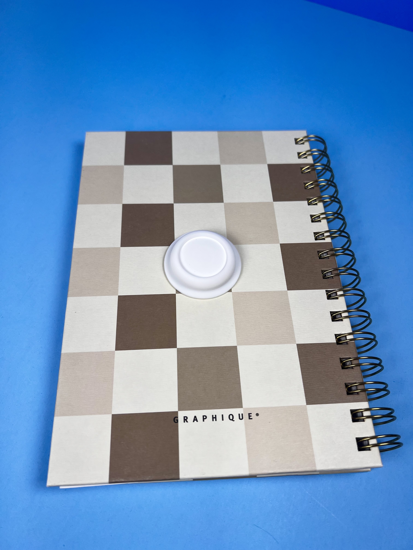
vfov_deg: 67.3
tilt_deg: -60.7
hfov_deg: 53.1
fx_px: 414
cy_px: 275
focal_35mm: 26
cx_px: 206
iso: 50
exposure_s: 1/308
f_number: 1.5
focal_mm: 5.7
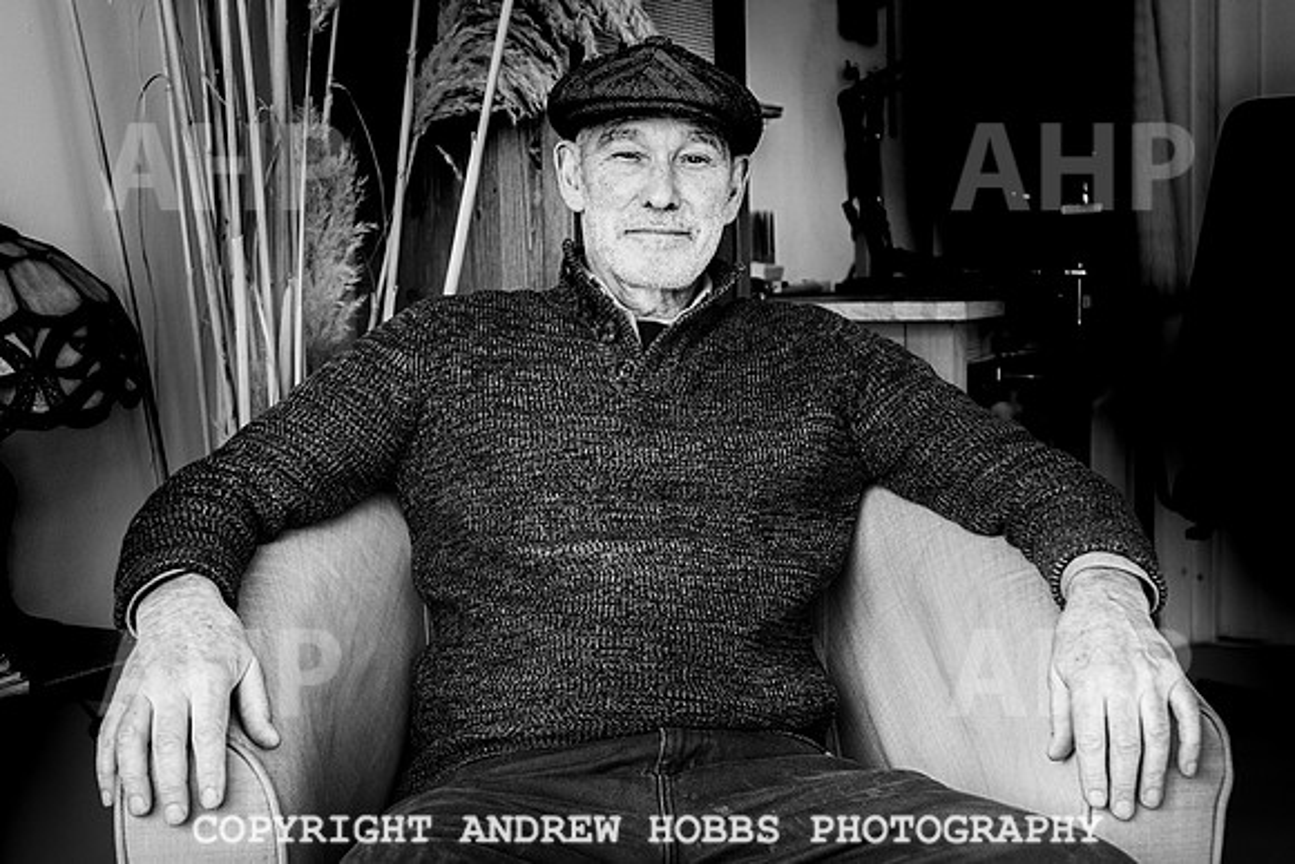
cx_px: 667
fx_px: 1810
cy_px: 377
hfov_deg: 39.4
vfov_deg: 26.8
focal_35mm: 50
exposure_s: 1/320
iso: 800
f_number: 3.5
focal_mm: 35
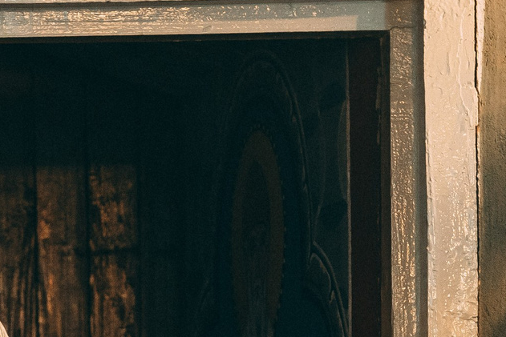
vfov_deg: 5.6
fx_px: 3374
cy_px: 665
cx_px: -131
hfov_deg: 8.5
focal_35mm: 240
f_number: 2.8
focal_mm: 59.2
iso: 1600
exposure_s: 1/250
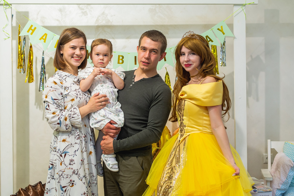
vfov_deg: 23.8
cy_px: 98
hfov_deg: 35.0
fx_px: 466
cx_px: 143
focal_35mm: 57
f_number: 3.5
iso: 500
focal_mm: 35
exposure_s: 1/100
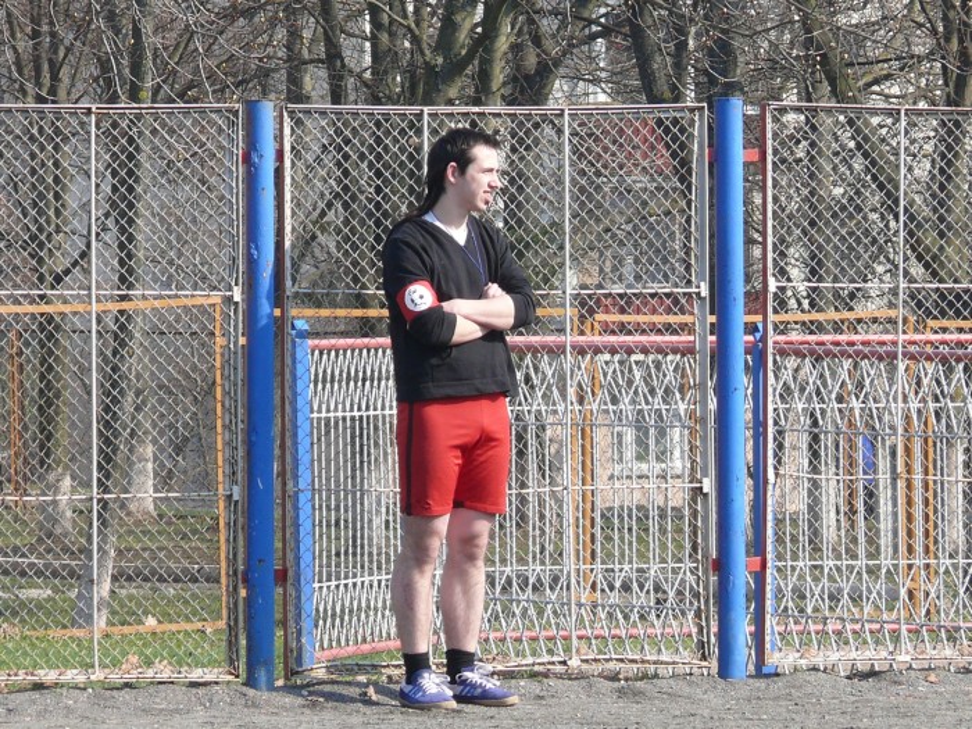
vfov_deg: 3.8
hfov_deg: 5.1
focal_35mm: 392
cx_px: 486
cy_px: 364
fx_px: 11007
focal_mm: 46.5
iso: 100
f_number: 5.6
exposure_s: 1/250
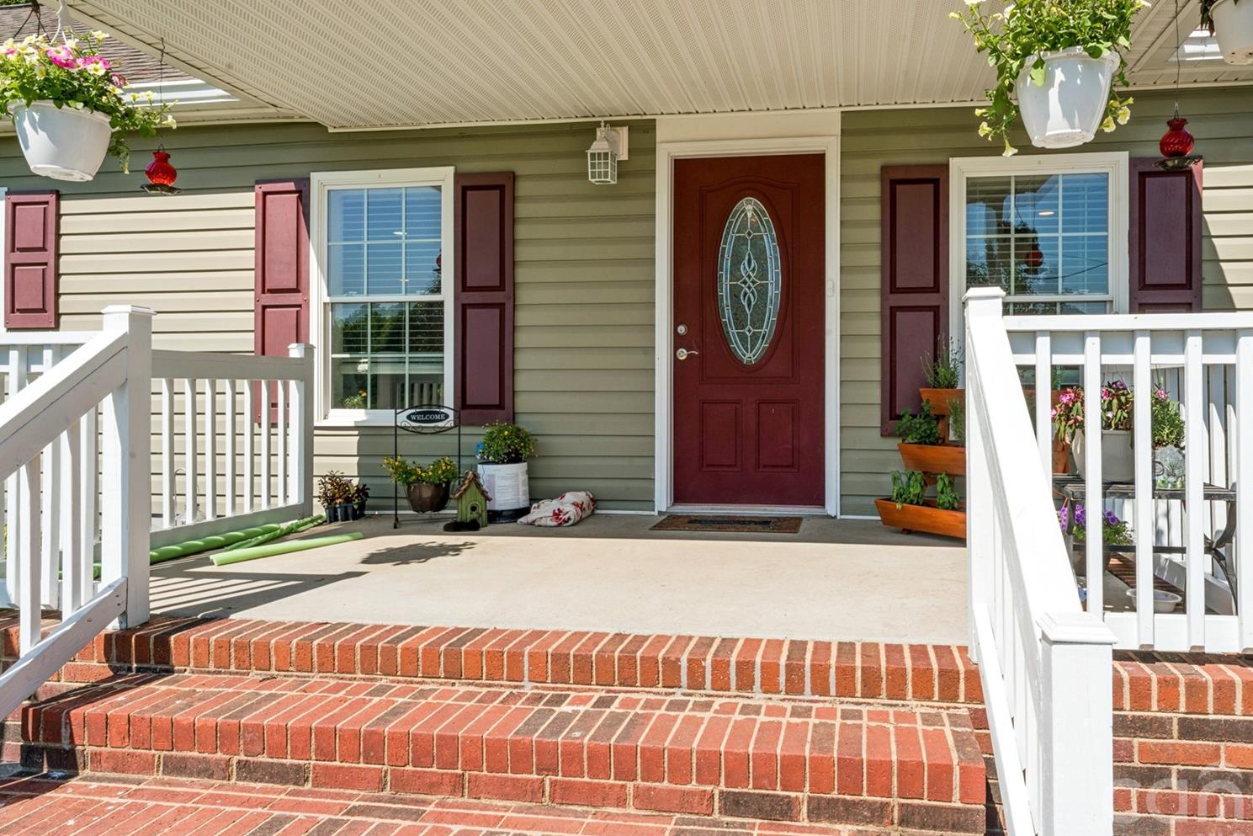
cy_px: 290
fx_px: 794
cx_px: 747
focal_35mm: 23
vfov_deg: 54.5
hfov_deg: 75.7
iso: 100
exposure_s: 1/25
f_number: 22
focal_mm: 16.6
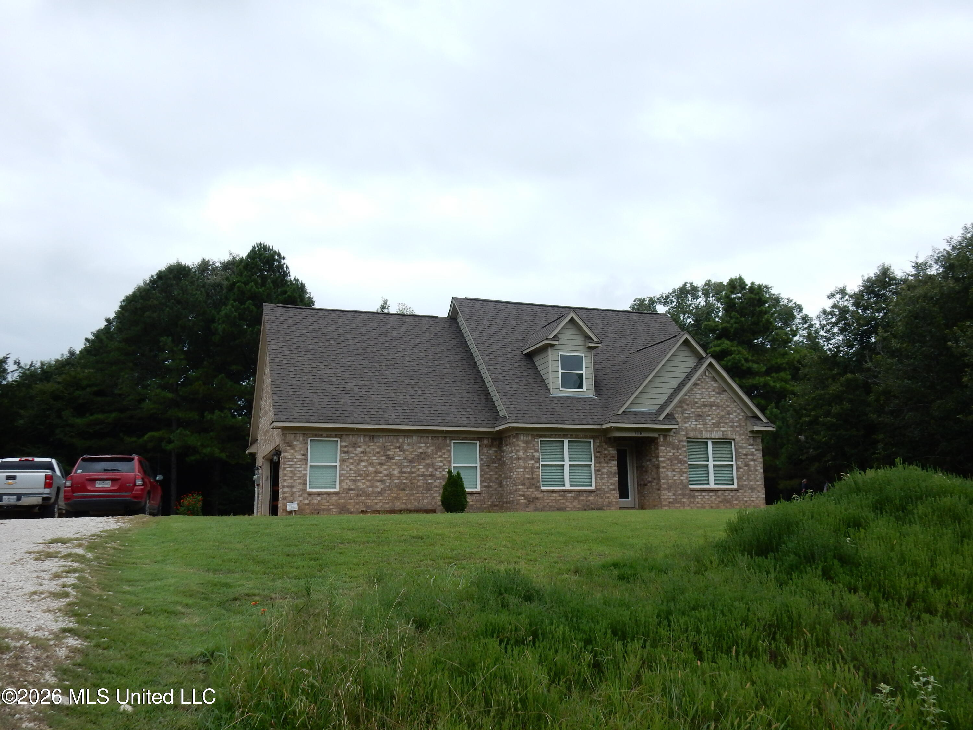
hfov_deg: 60.0
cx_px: 486
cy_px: 365
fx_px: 843
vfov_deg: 46.8
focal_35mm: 30
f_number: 4
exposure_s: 1/1000
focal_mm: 5.4
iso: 125
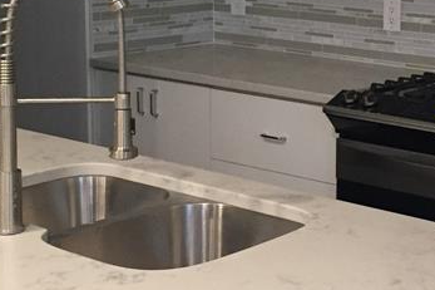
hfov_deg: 22.3
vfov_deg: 15.3
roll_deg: -1.6
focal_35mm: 89
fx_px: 1075
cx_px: 404
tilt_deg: -8.8
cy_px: 82
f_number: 2.2
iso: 160
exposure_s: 1/30
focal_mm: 4.15
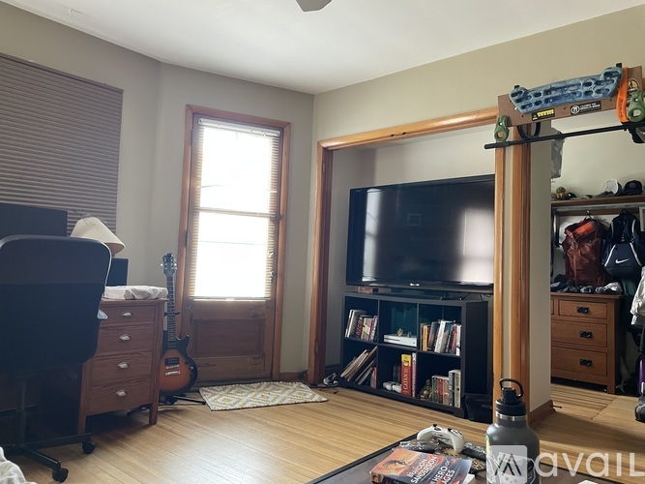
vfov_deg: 53.0
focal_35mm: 26
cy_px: 242
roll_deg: -2.4
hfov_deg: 67.3
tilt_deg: +4.2
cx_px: 322
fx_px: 484
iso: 160
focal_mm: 4.2
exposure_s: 1/60
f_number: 1.6
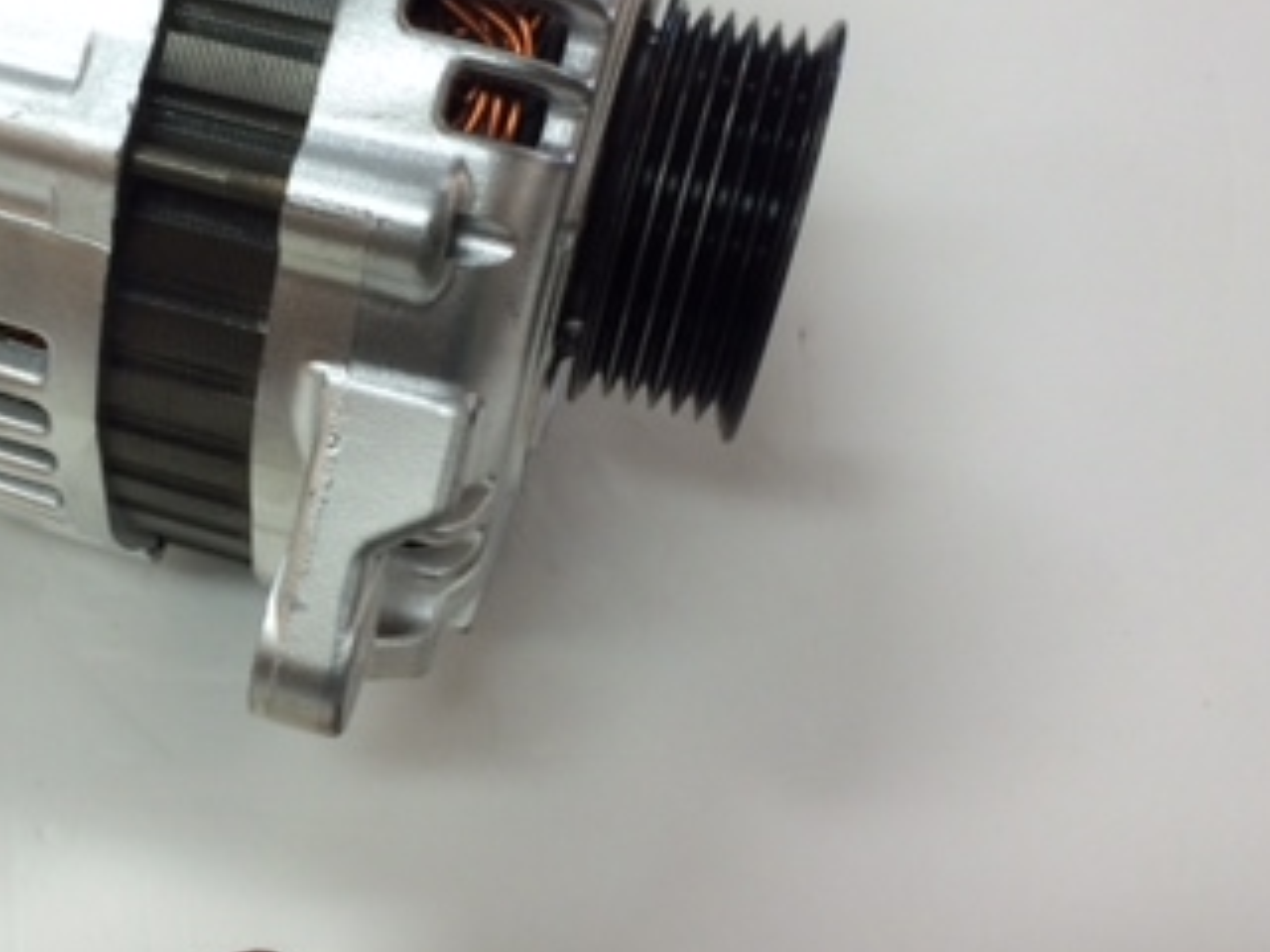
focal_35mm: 60
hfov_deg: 31.0
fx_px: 2201
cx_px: 183
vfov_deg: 24.4
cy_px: 401
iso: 40
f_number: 2.2
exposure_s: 1/33
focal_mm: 4.12
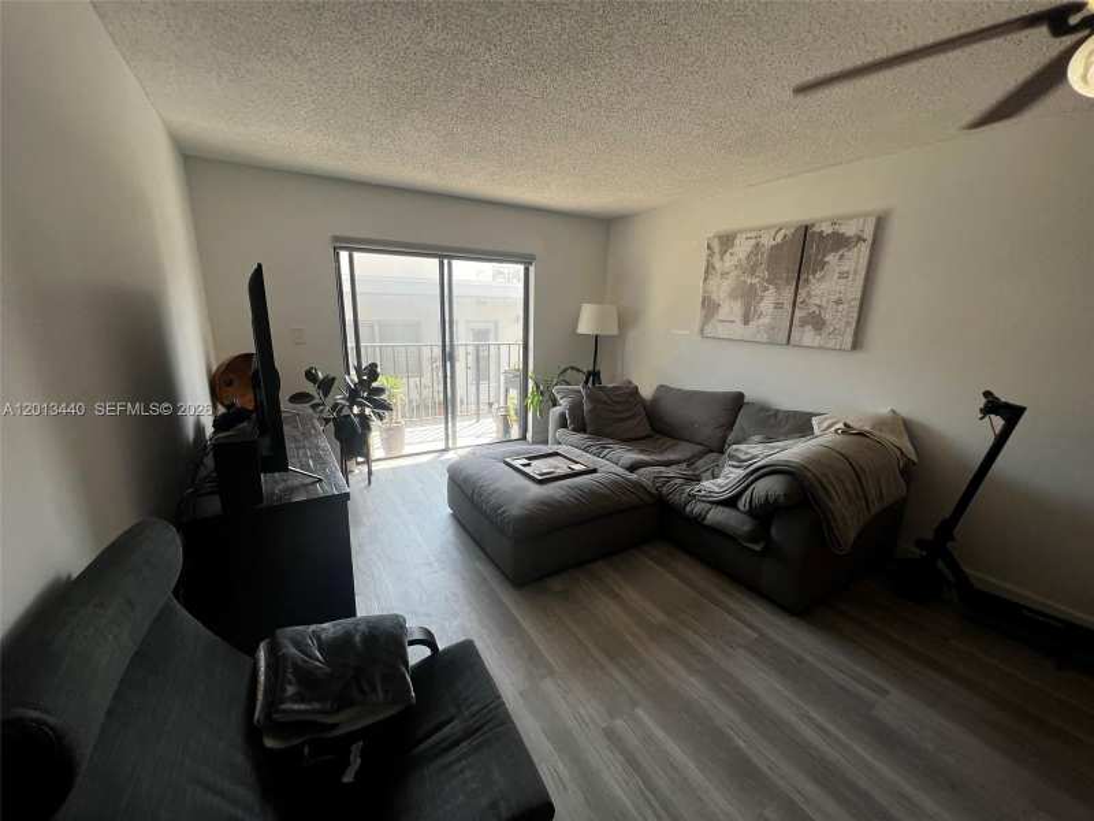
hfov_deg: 106.2
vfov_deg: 89.9
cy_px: 410
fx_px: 411
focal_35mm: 13
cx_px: 547
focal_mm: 1.57
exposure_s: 1/144
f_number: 1.8
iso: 32
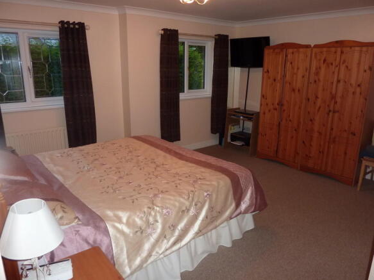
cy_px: 140
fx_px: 270
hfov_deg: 69.4
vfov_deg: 54.9
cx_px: 187
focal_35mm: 25
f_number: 3.3
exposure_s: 1/30
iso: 200
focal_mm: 4.1
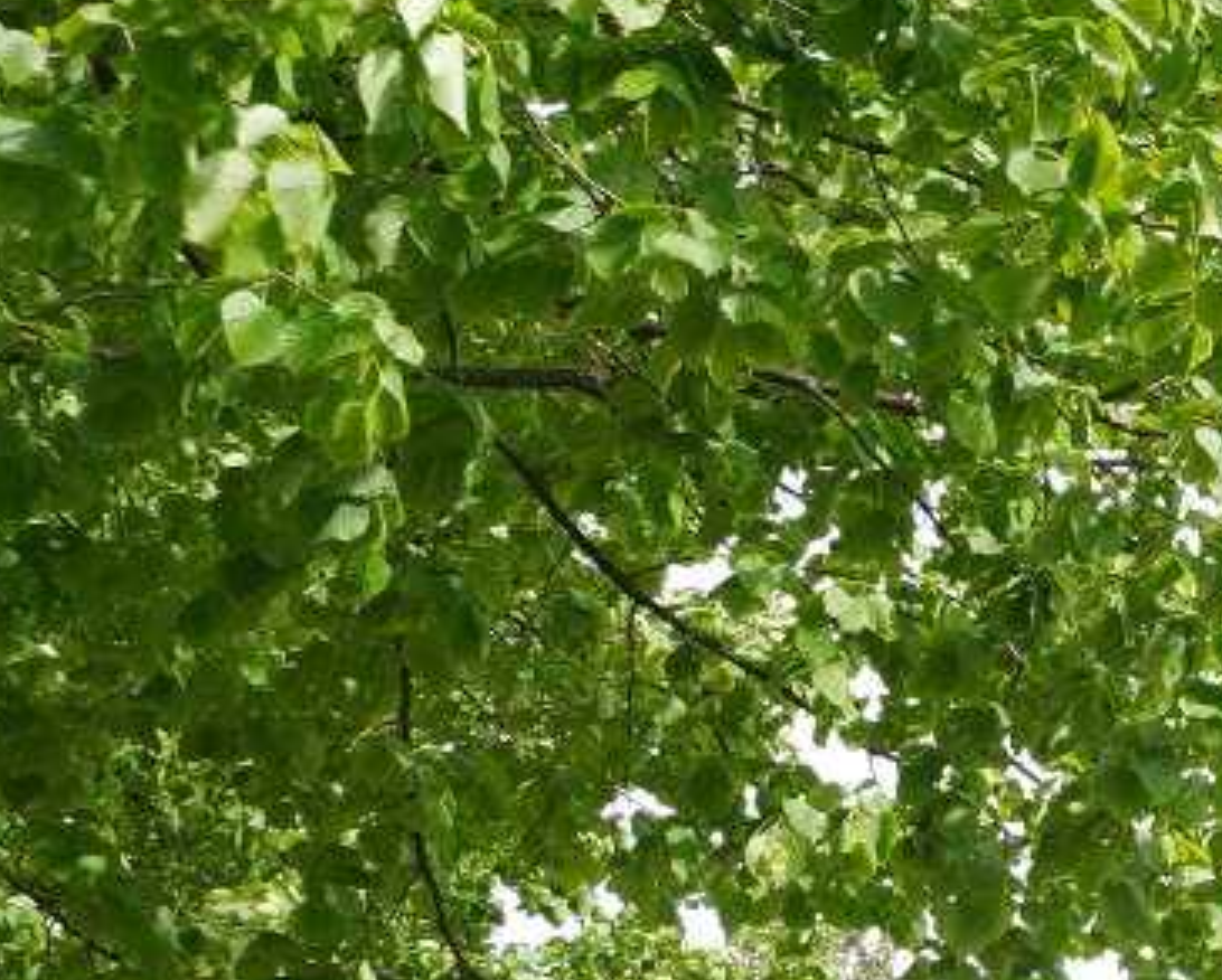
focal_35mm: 92
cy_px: 752
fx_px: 3323
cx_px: 2424
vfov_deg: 16.7
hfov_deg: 16.2
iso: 100
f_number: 7.1
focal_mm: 11
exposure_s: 1/100
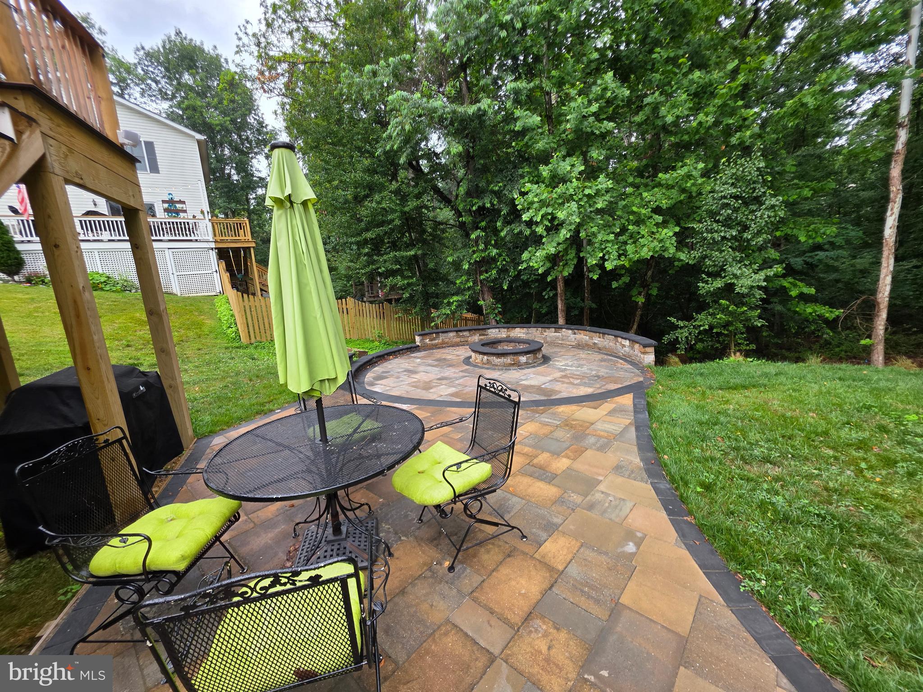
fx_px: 347
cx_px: 462
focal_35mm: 13
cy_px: 346
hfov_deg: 106.2
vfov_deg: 89.9
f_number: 1.9
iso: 25
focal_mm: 2.2
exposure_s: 1/120
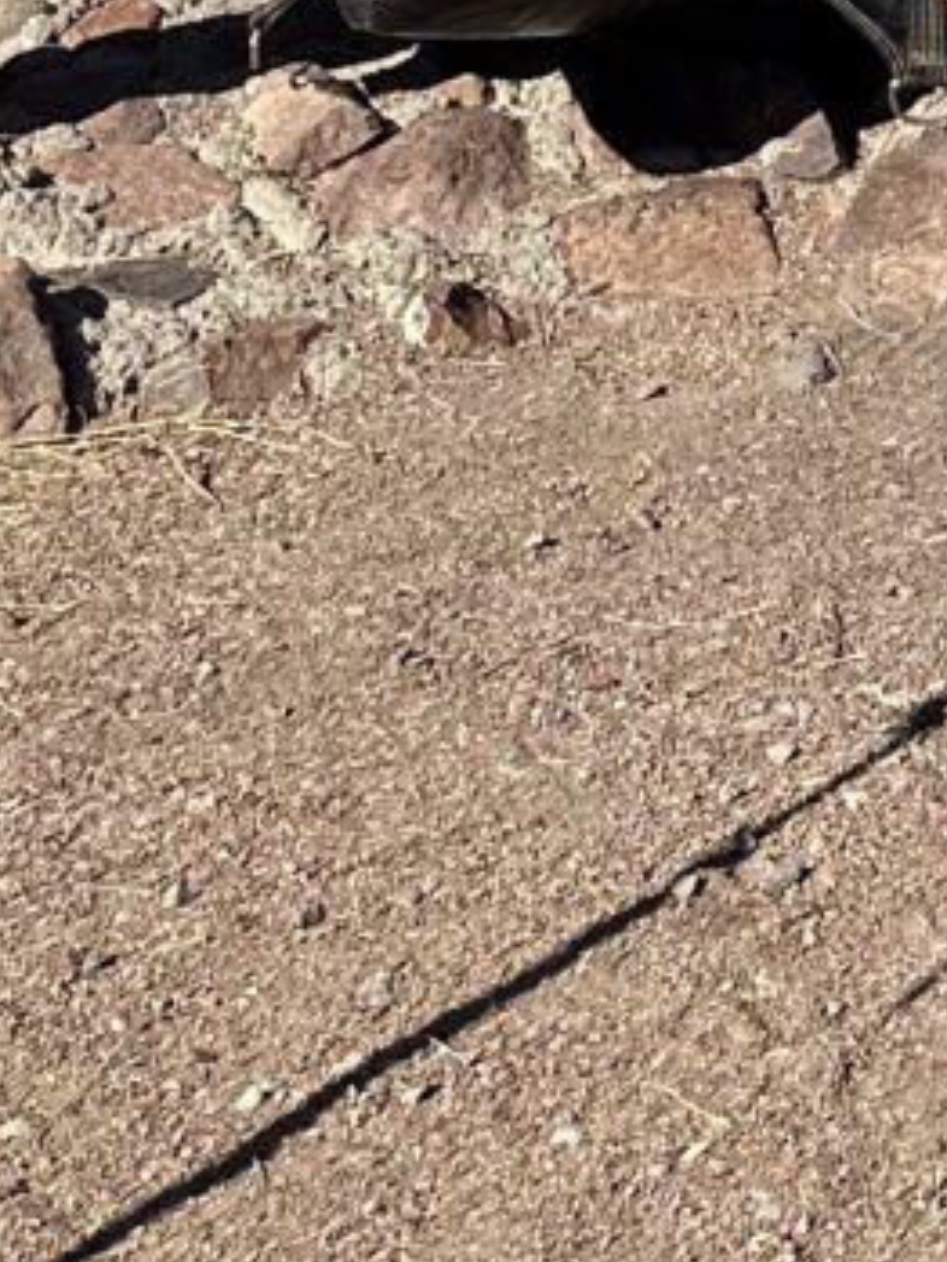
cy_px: -1316
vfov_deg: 12.9
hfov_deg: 9.6
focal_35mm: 132
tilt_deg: -2.6
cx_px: 2476
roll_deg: +1.5
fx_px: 4812
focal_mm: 6.86
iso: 80
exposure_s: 1/6211
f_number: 1.78
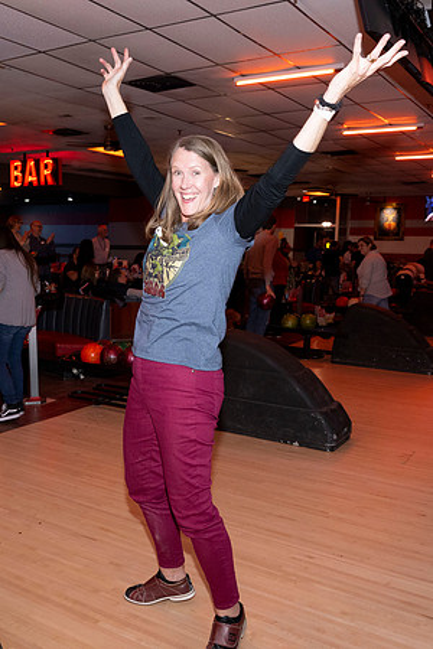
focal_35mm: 36
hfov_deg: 36.6
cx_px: 157
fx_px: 649
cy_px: 324
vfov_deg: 53.1
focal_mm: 24
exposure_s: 1/100
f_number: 5.6
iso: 2000
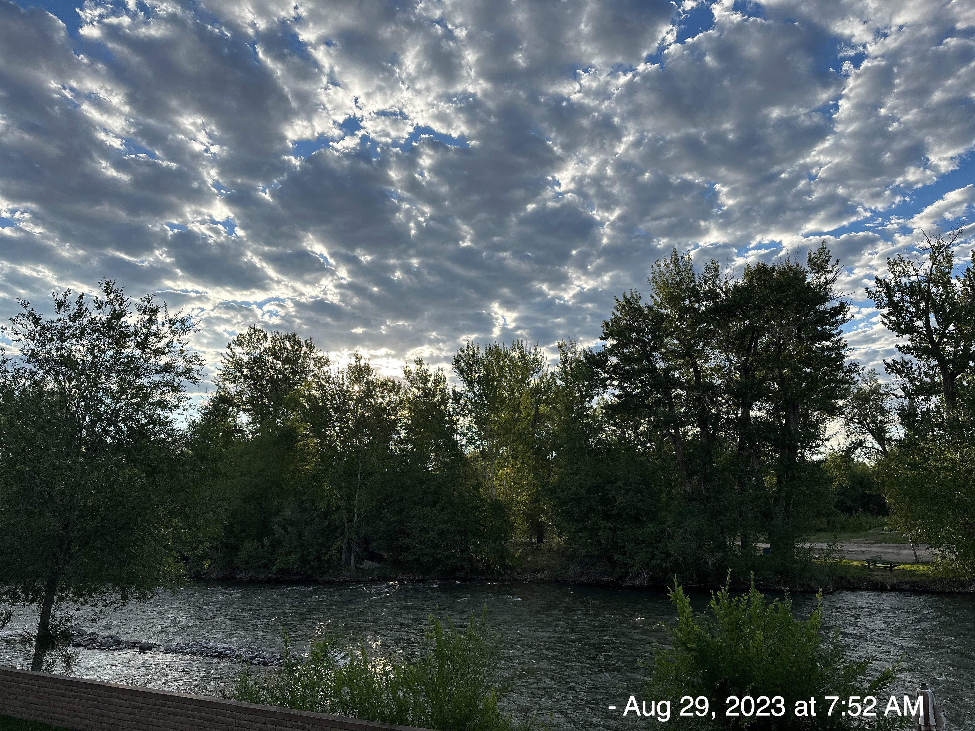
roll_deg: +0.6
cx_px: 488
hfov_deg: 71.6
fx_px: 676
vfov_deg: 56.8
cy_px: 366
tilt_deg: +10.5
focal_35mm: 24
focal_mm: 6.86
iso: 80
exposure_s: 1/2732
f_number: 1.78
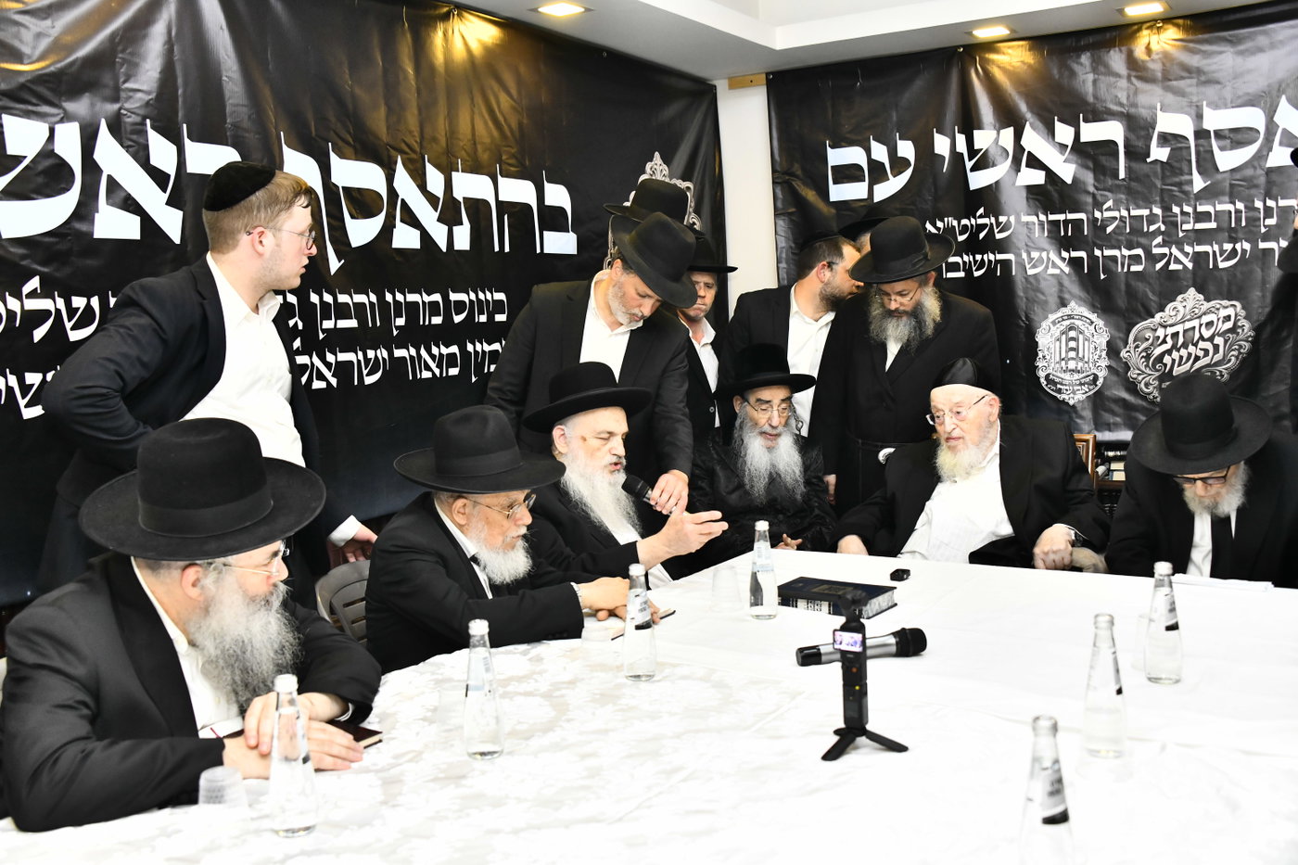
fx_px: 1262
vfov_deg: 37.8
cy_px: 432
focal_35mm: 35
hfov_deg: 54.4
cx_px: 649
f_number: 5.6
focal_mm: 35
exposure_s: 1/160
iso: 2000
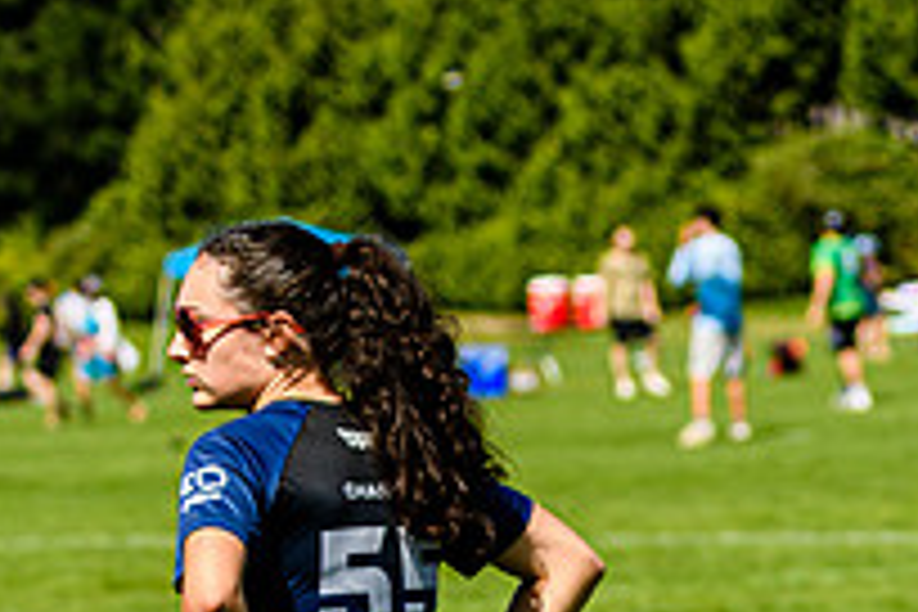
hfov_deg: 6.6
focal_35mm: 308
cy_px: 835
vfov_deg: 4.4
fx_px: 7853
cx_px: 1247
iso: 100
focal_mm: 70
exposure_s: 1/1250
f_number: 3.2
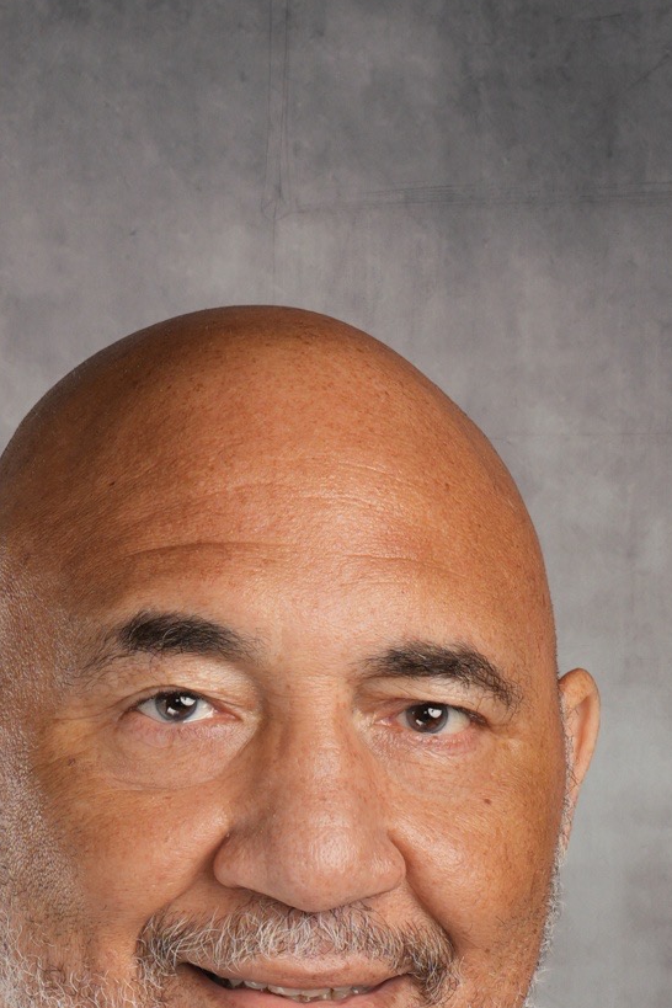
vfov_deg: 6.0
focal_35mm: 345
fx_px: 9659
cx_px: 245
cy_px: 1090
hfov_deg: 4.0
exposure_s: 1/125
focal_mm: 105
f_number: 8
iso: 200
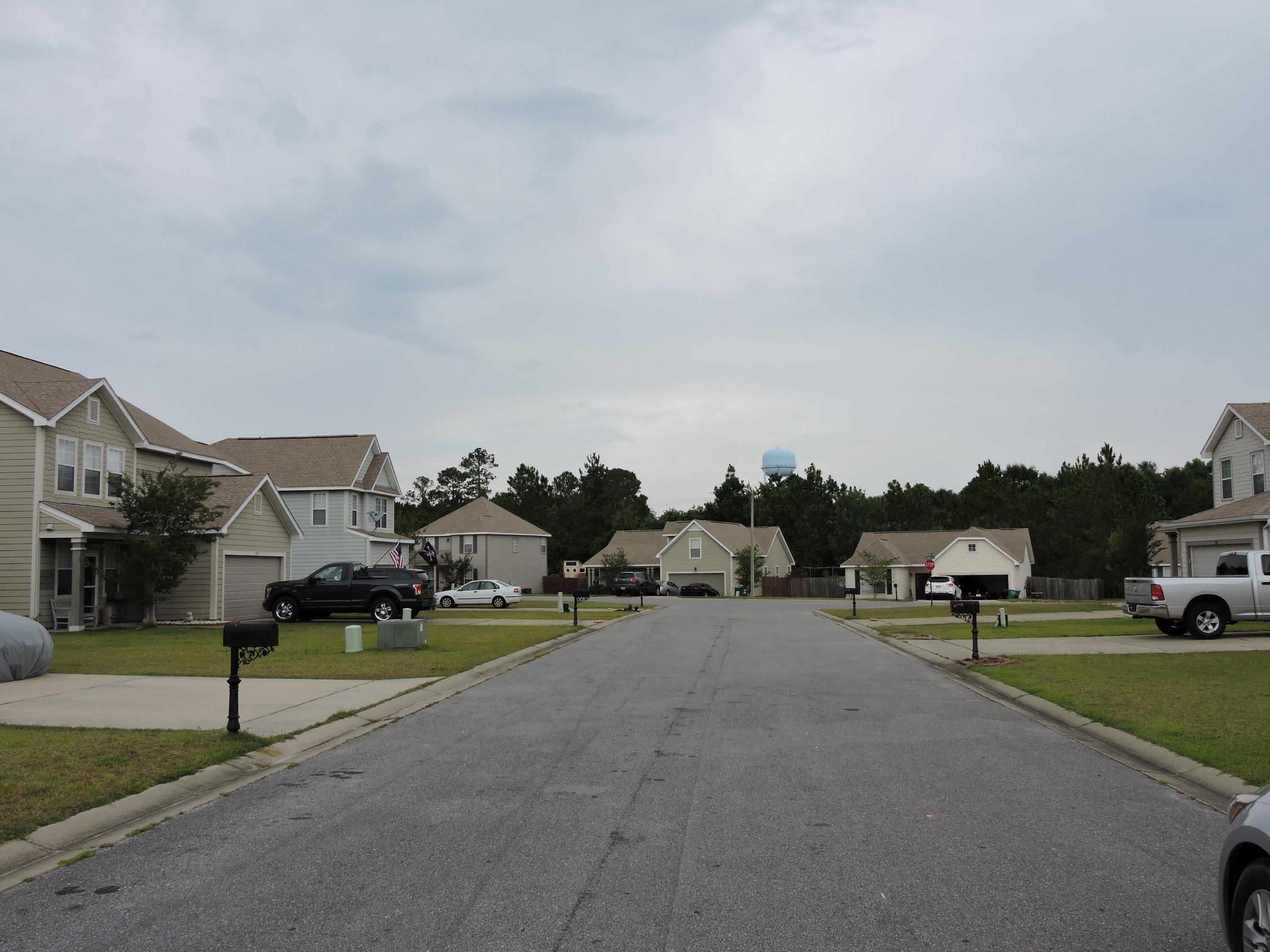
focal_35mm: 30
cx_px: 635
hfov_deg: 60.0
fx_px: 1101
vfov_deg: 46.8
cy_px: 476
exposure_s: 1/500
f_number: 3.5
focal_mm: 5.4
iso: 100
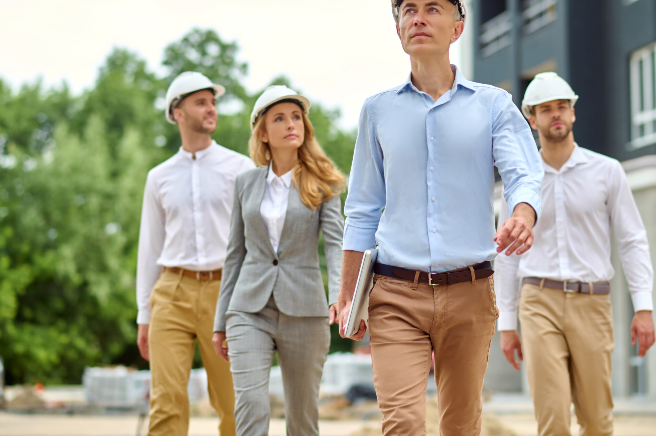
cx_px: 390
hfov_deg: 18.9
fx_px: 1966
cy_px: 161
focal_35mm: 108
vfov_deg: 12.6
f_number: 2.5
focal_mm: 85
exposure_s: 1/1600
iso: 320
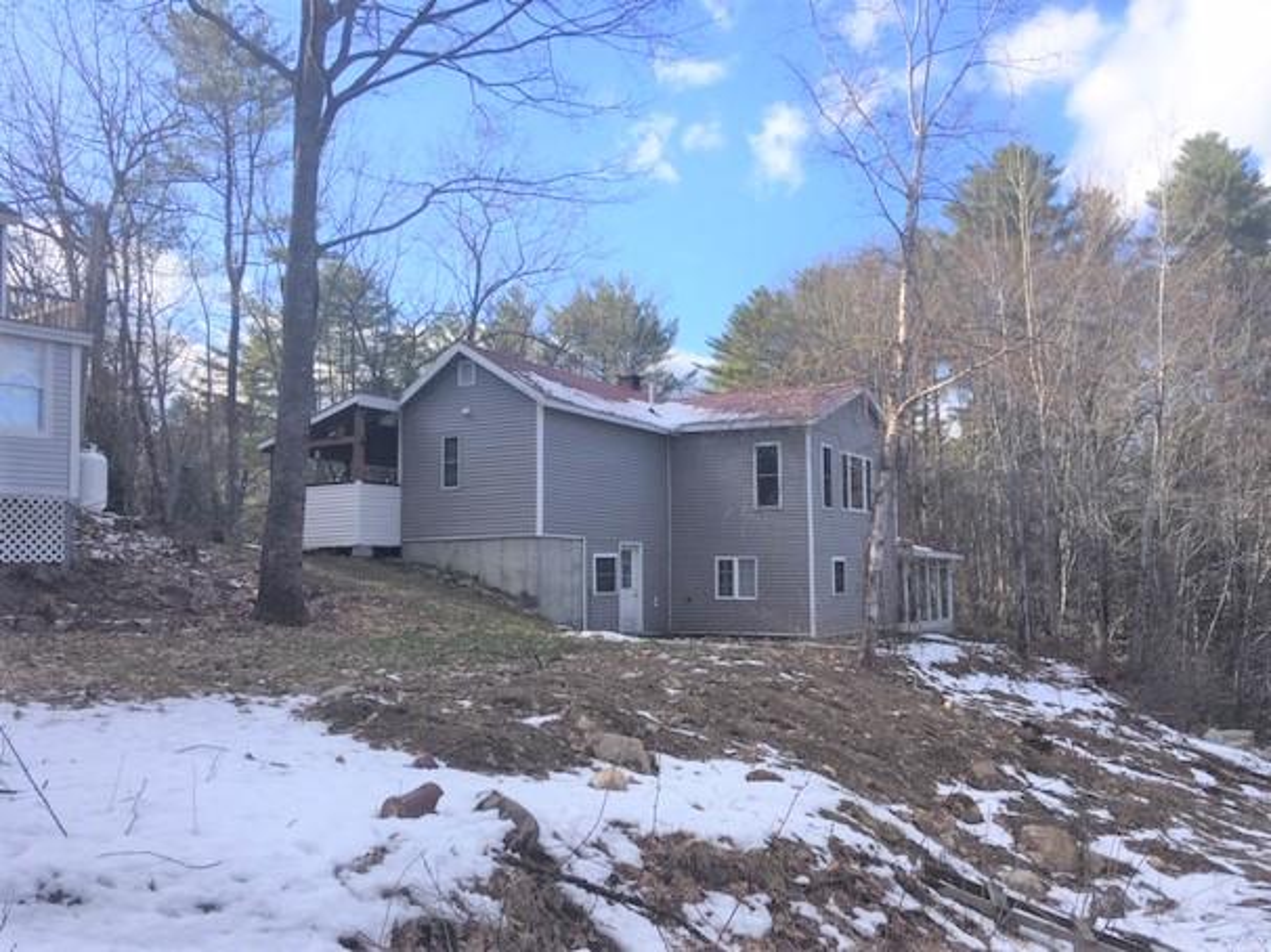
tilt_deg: +4.8
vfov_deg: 48.2
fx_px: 1064
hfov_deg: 61.7
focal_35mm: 29
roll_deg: +1.0
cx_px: 636
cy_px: 476
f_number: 2.2
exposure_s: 1/705
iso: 25
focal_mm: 4.15
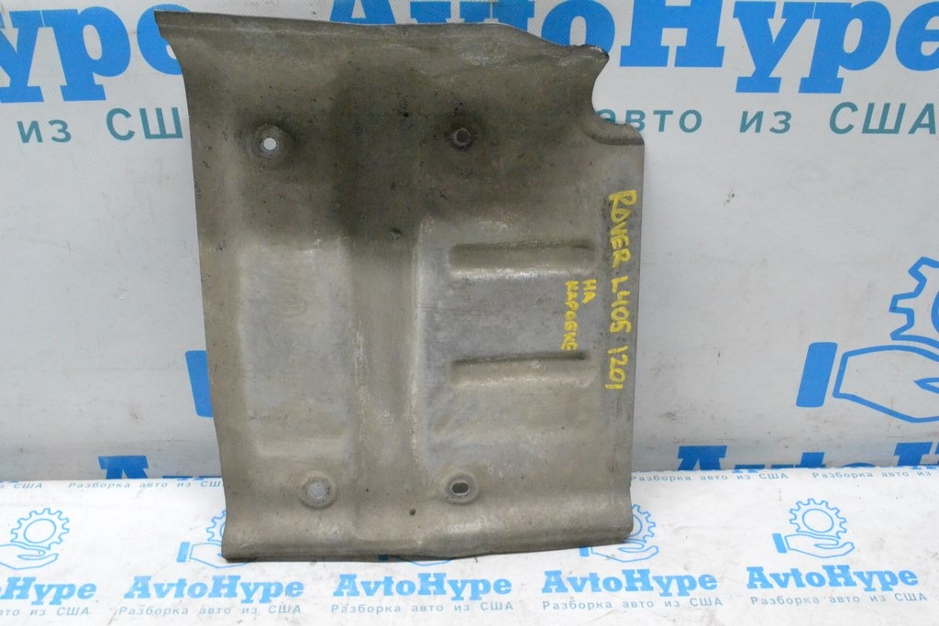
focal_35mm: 39
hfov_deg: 49.5
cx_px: 470
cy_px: 313
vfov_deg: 34.2
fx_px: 1017
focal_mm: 26
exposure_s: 1/125
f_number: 10
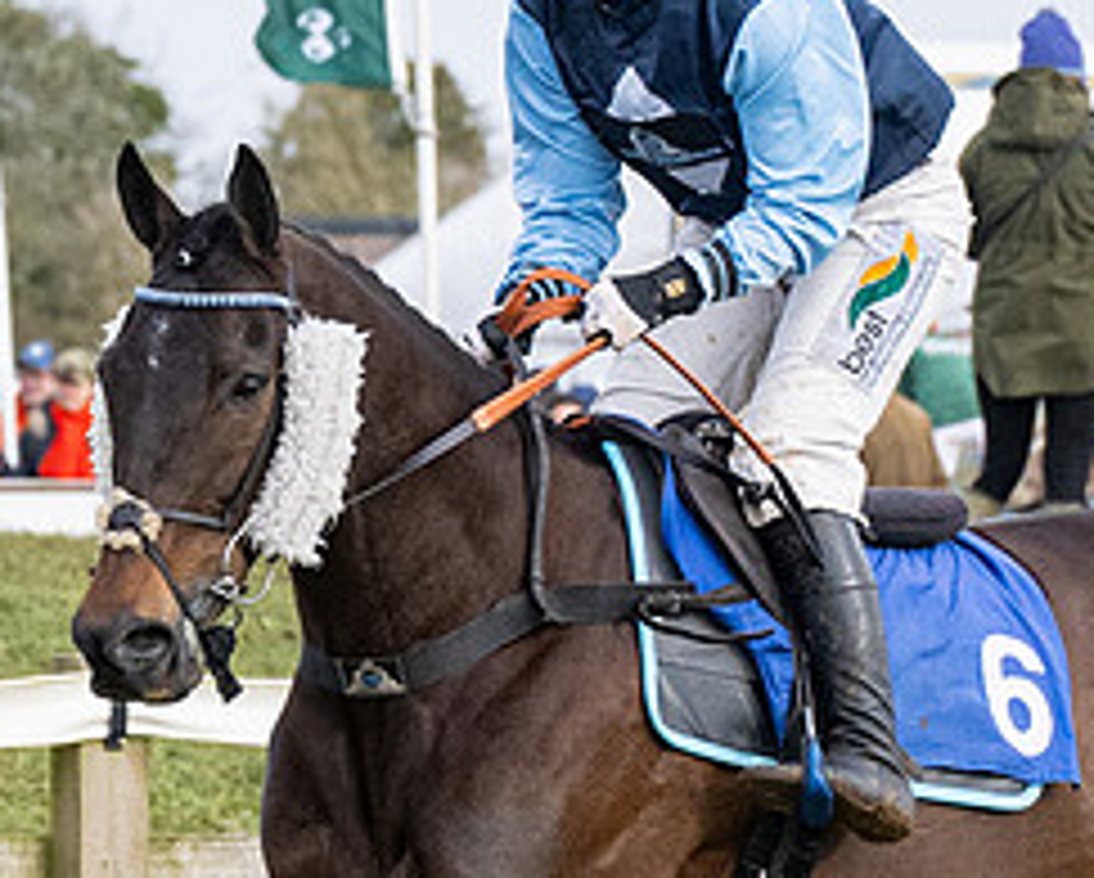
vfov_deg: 2.3
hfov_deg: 2.8
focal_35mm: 680
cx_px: 754
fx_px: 22044
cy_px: 938
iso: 800
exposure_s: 1/1600
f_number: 5
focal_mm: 110
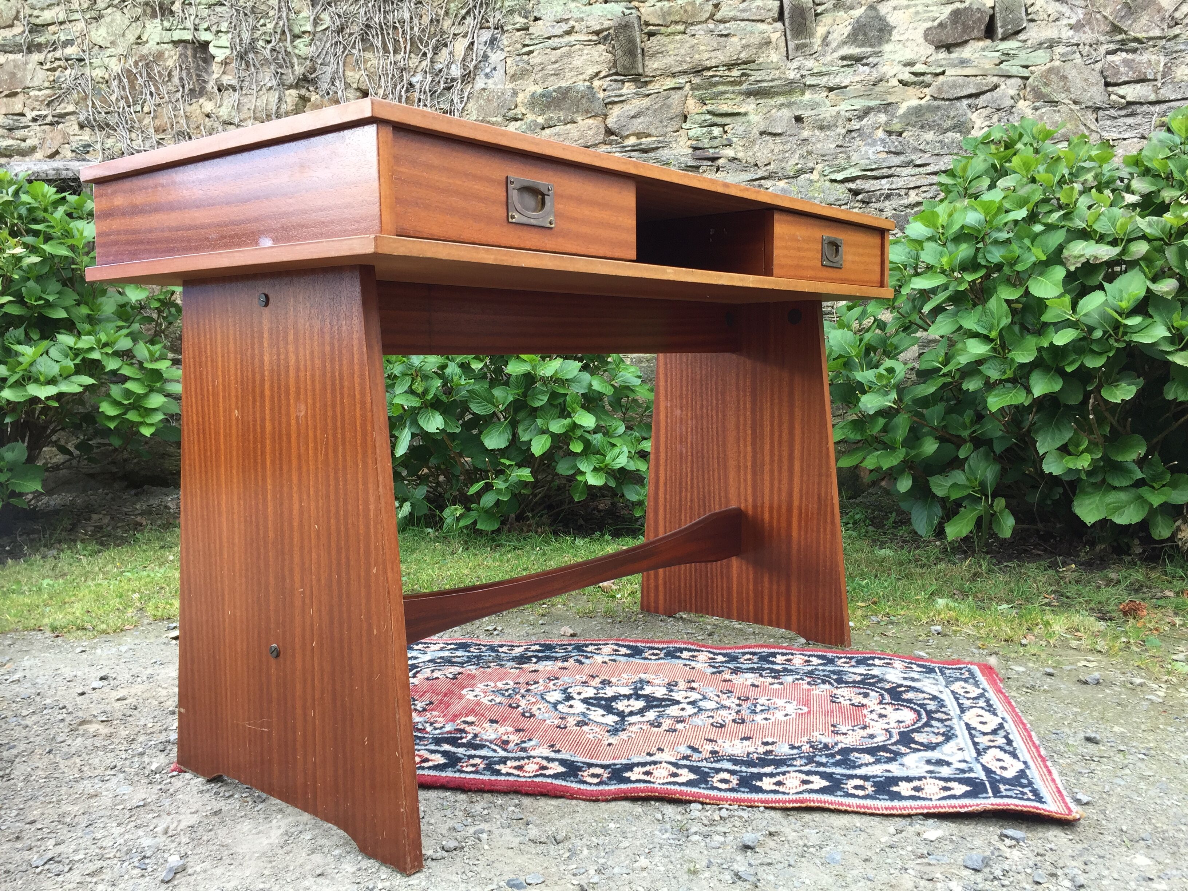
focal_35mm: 29
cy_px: 446
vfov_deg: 48.2
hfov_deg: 61.7
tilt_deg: -5.0
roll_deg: +0.3
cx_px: 594
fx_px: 995
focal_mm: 4.15
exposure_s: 1/100
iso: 50
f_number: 2.2
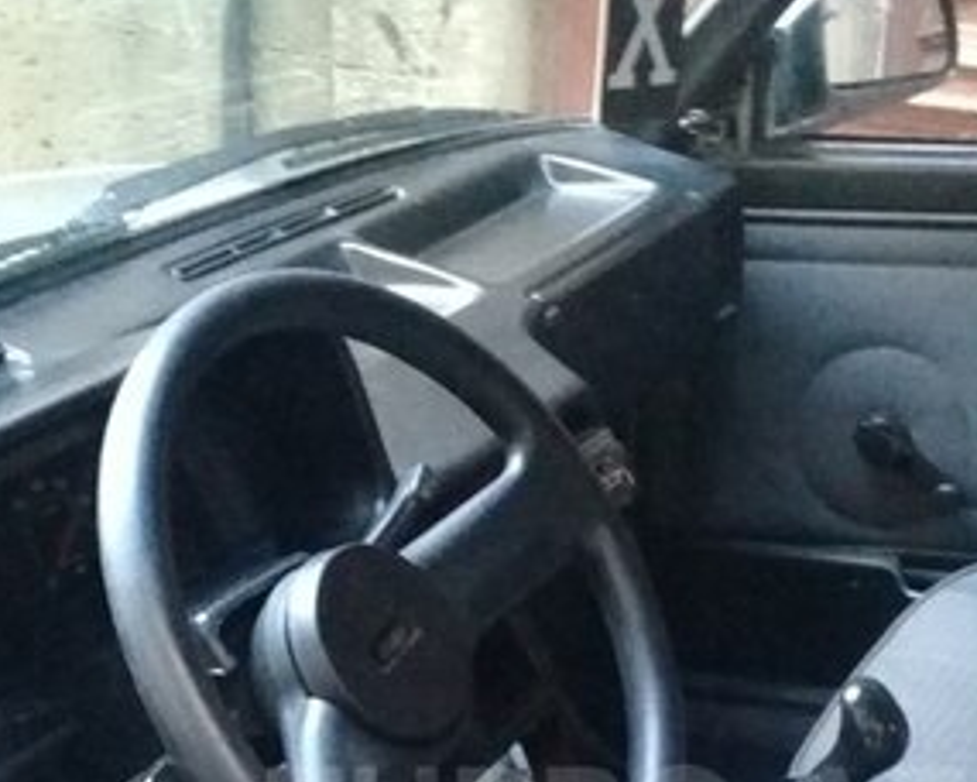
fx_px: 2024
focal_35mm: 70
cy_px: 818
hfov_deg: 27.0
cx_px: 617
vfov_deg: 21.0
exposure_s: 1/17
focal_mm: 3.3
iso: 800
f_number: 2.2
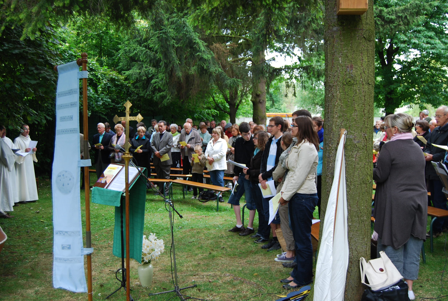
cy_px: 150
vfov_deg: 34.4
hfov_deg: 49.5
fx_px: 486
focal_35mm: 39
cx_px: 224
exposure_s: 1/50
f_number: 4
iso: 200
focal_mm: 26
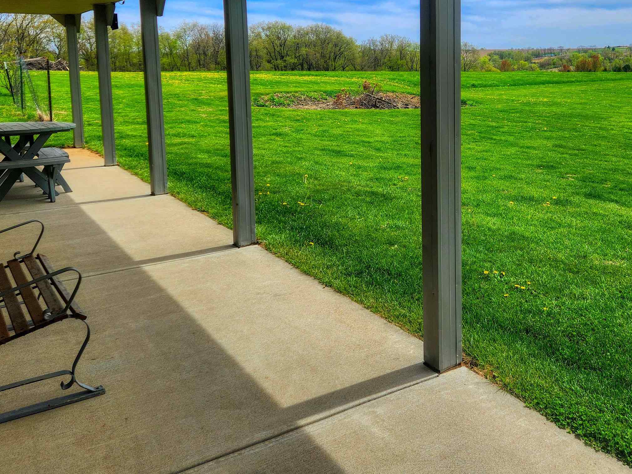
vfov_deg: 39.8
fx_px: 639
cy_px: 129
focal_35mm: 35
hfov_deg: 52.2
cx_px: 386
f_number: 1.8
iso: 20
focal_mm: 5.4
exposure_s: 1/1597
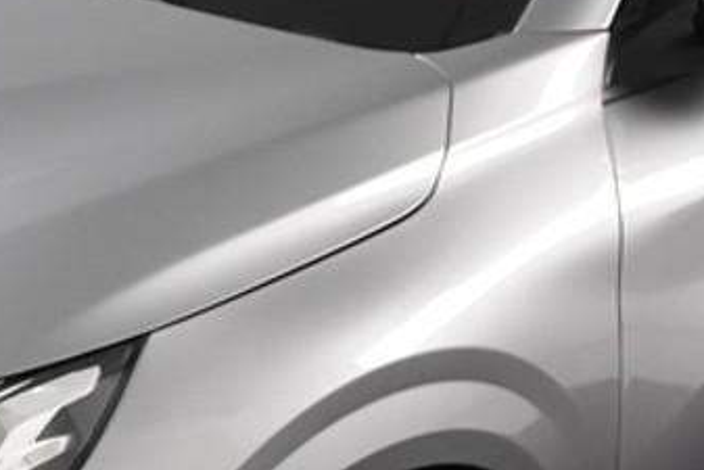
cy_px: 243
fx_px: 3169
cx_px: 163
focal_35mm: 162
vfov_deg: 8.5
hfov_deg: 12.6
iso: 1600
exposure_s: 1/60
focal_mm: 26
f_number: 4
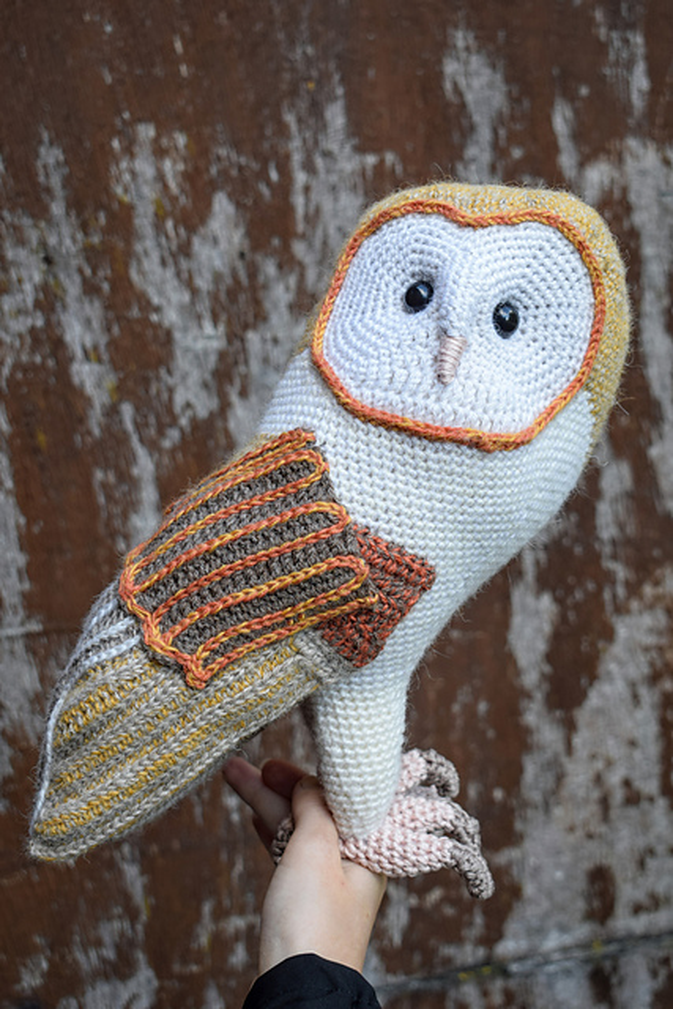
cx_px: 336
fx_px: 1681
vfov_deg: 33.4
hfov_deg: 22.6
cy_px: 504
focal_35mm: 60
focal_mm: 40
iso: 400
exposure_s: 1/160
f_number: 6.3
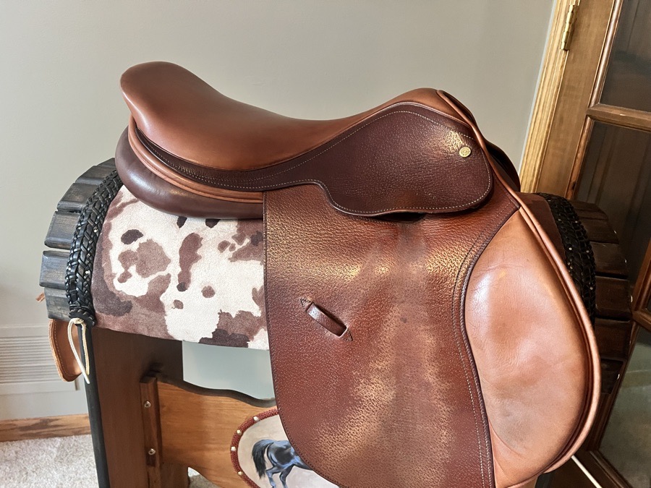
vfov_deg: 53.1
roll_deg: -3.9
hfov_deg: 67.3
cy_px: 244
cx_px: 326
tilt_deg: -22.0
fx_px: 489
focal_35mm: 26
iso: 500
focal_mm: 5.7
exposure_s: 1/30
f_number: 1.5
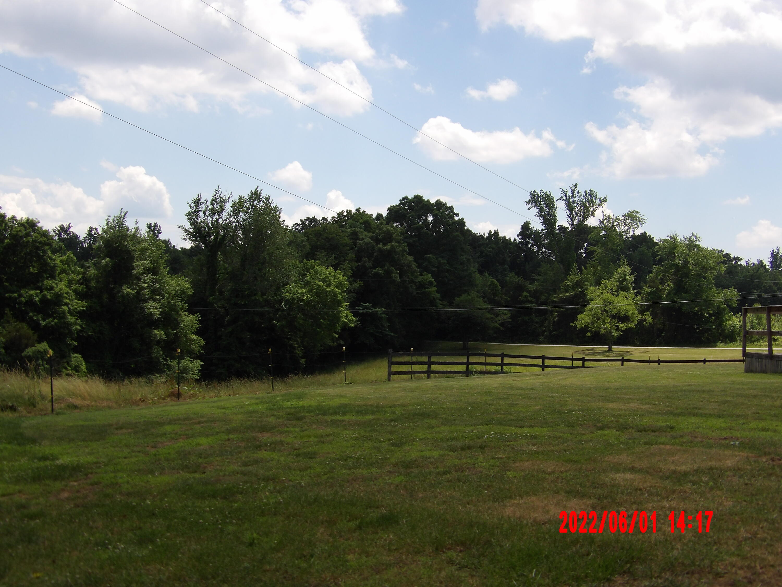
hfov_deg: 41.2
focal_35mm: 46
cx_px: 391
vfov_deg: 31.5
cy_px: 294
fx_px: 1039
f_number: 3.3
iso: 100
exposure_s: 1/972
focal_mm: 8.2
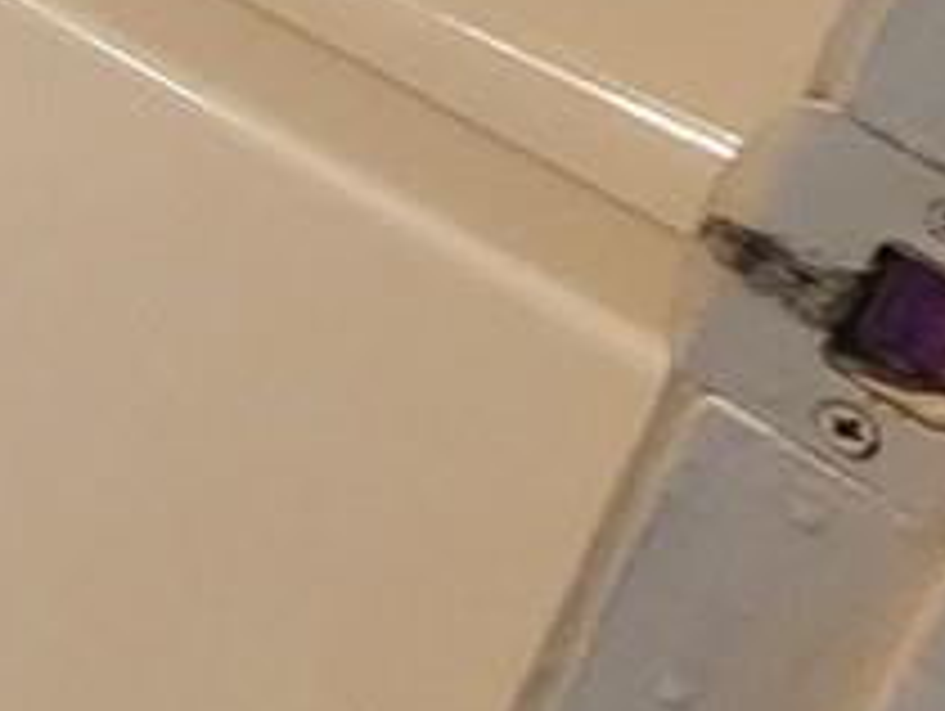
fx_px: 2706
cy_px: -675
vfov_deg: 13.1
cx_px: -2282
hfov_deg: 9.9
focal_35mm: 99
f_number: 2.2
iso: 320
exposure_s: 1/40
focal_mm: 2.2
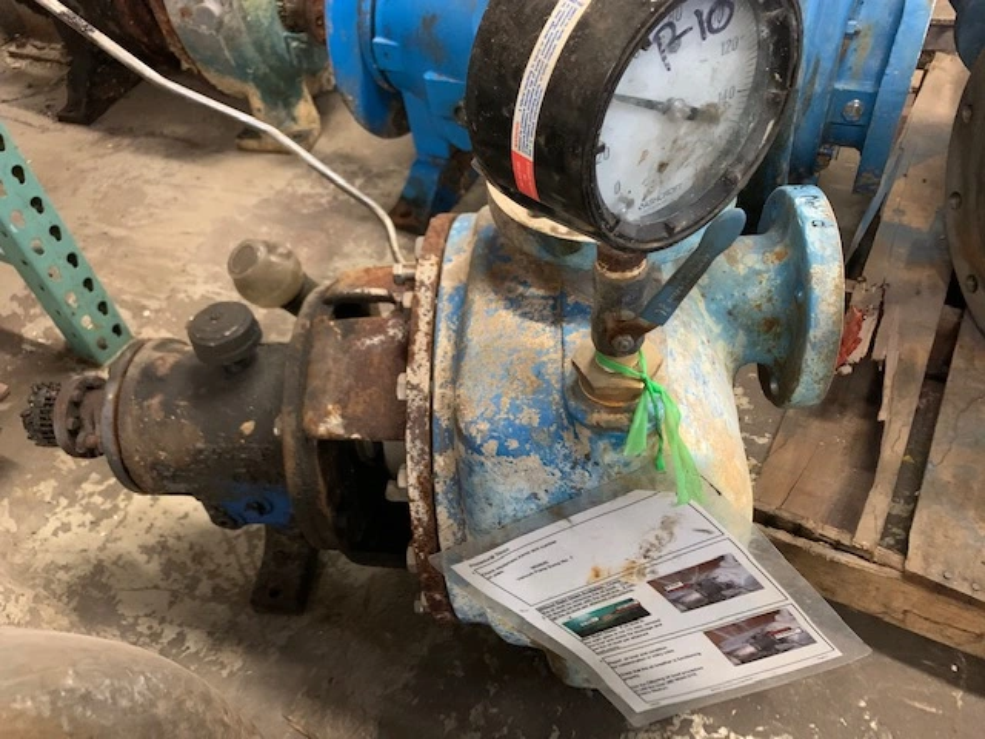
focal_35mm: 26
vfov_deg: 53.1
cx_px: 492
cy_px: 370
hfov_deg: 67.3
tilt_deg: -45.7
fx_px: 740
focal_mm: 4.25
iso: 640
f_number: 1.8
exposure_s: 1/30
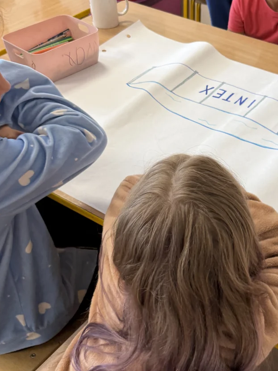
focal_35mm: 46
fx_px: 493
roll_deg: -1.5
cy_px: 156
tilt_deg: -35.0
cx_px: 225
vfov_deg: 41.1
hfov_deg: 30.7
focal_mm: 6.76
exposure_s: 1/121
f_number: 1.78
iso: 160
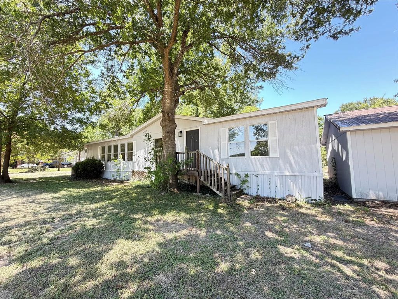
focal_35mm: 14
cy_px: 150
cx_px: 199
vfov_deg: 85.7
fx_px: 161
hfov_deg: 102.1
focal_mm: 2.22
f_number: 2.2
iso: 100
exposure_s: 1/121
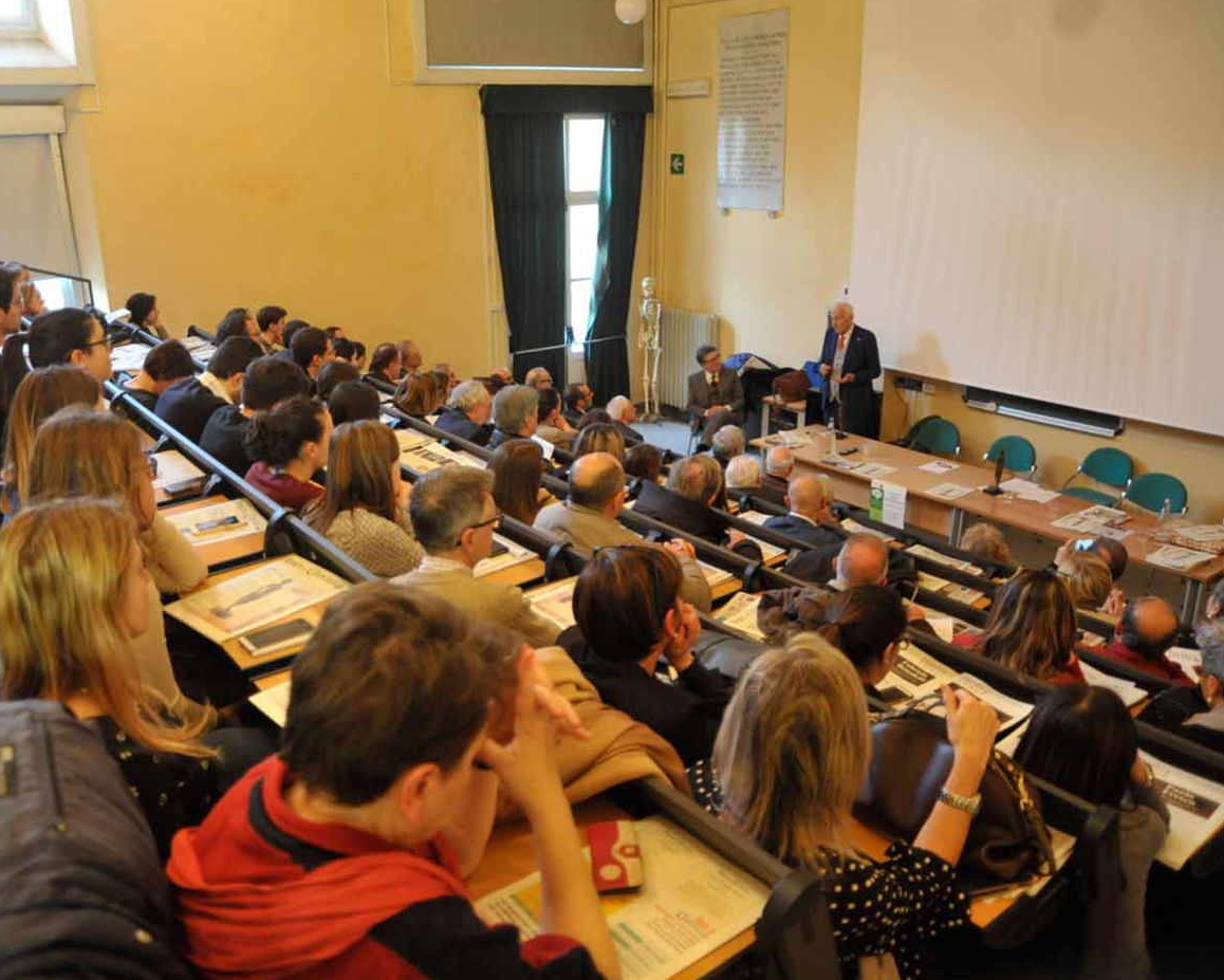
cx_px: 513
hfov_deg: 61.8
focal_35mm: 28
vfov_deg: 51.5
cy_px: 484
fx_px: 1015
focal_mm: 24
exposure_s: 1/50
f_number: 3.5
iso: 2500
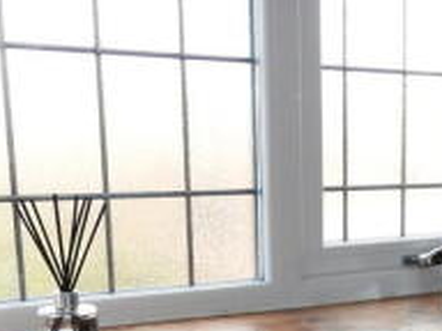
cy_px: 353
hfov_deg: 25.4
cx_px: 439
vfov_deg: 19.4
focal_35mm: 73
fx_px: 932
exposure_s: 1/40
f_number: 3.3
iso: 100
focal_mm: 4.3
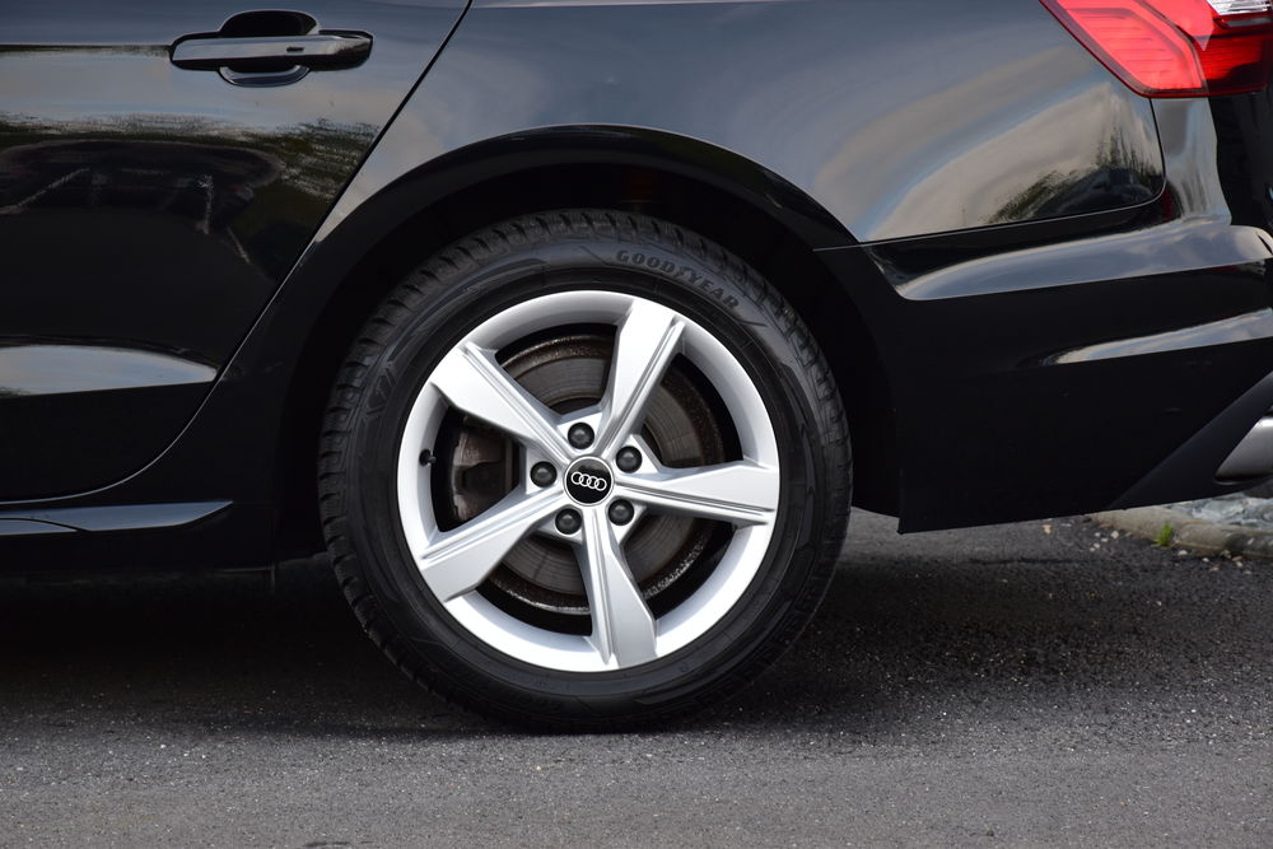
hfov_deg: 13.7
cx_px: 636
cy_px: 424
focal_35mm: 150
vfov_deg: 9.2
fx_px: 5305
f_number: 9
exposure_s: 1/125
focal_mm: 100
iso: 500
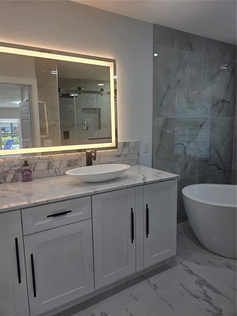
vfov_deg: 73.9
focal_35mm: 23
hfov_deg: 58.9
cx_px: 118
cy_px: 158
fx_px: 210
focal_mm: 6.3
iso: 64
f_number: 1.7
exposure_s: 1/207
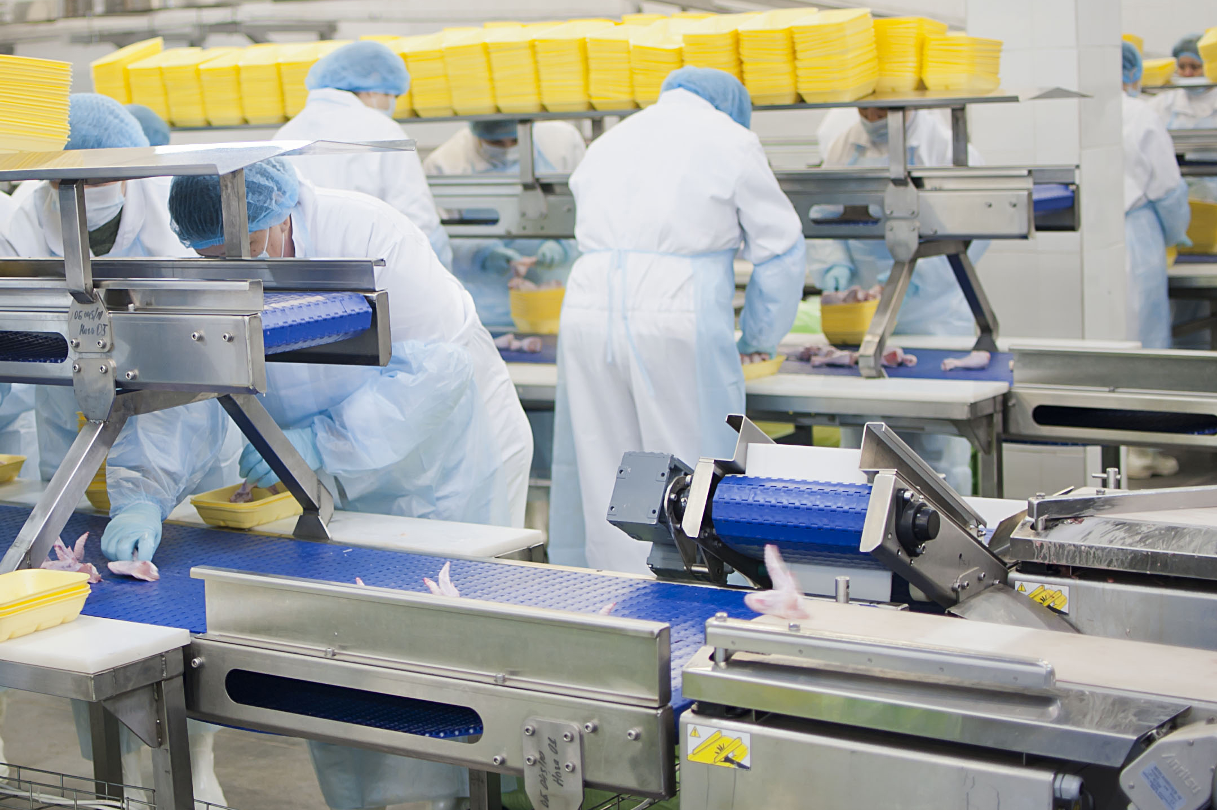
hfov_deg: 29.0
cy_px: 349
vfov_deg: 19.7
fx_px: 2331
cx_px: 361
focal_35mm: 69
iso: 400
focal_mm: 35
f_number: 1.8
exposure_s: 1/60
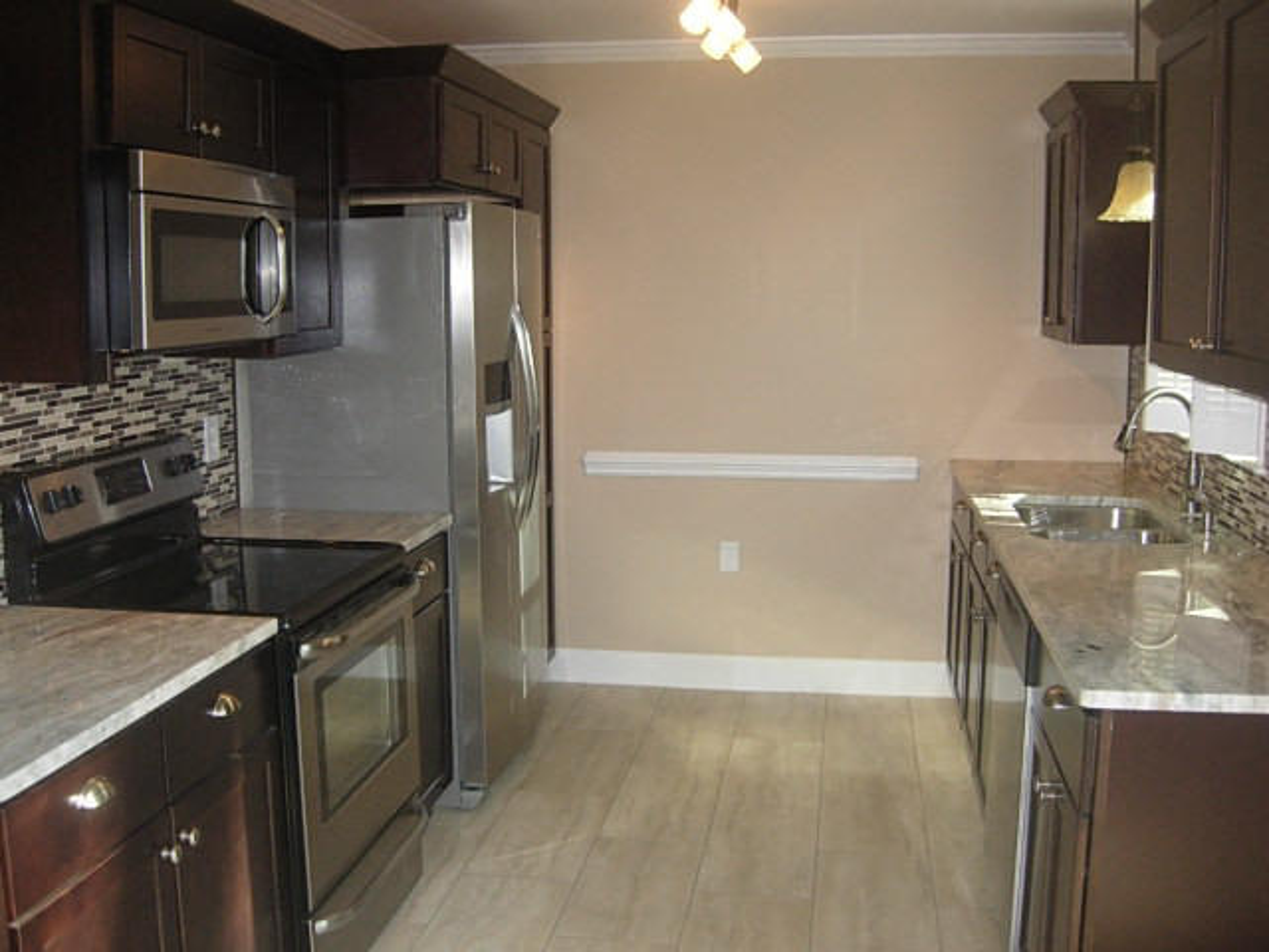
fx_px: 1320
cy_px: 476
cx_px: 634
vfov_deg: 39.7
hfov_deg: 51.4
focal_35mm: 36
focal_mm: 7.5
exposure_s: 1/181
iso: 200
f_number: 2.7
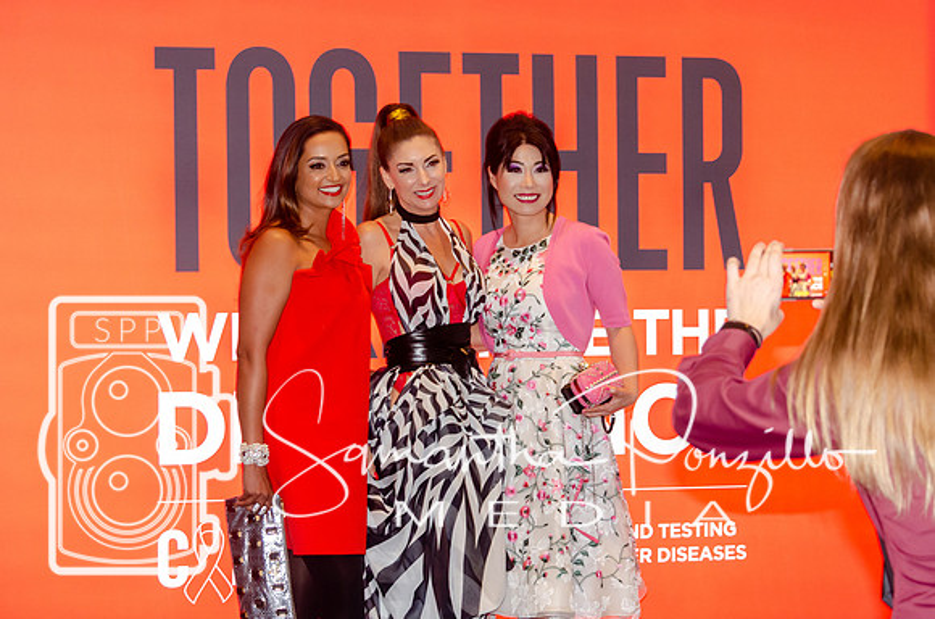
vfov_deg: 16.5
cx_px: 468
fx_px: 2138
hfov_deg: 24.7
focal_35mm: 82
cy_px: 310
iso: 1600
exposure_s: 1/60
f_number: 4.5
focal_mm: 55
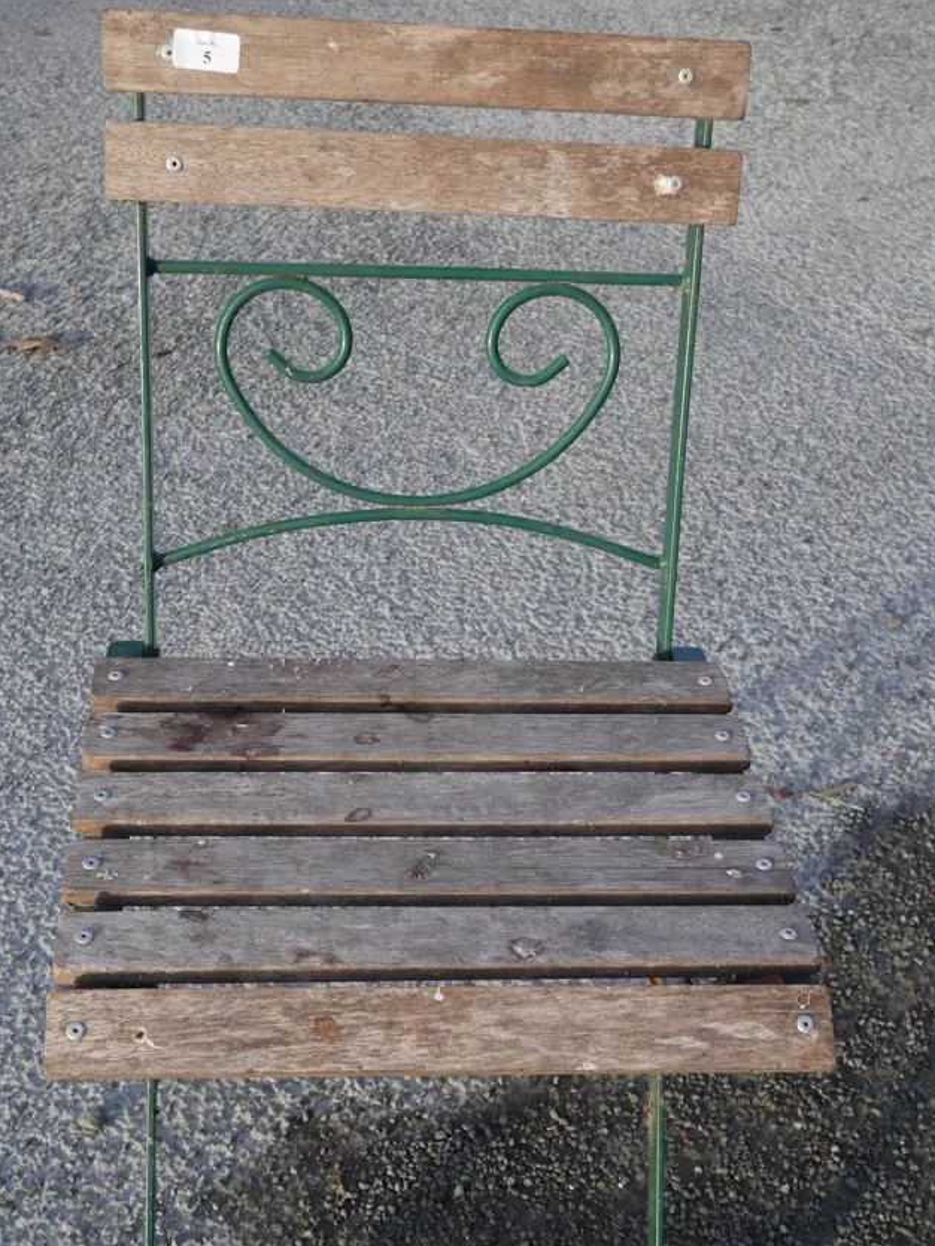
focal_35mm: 49
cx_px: 452
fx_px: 1765
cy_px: 736
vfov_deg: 38.8
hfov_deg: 29.7
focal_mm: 20
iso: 200
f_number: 5.6
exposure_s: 1/160
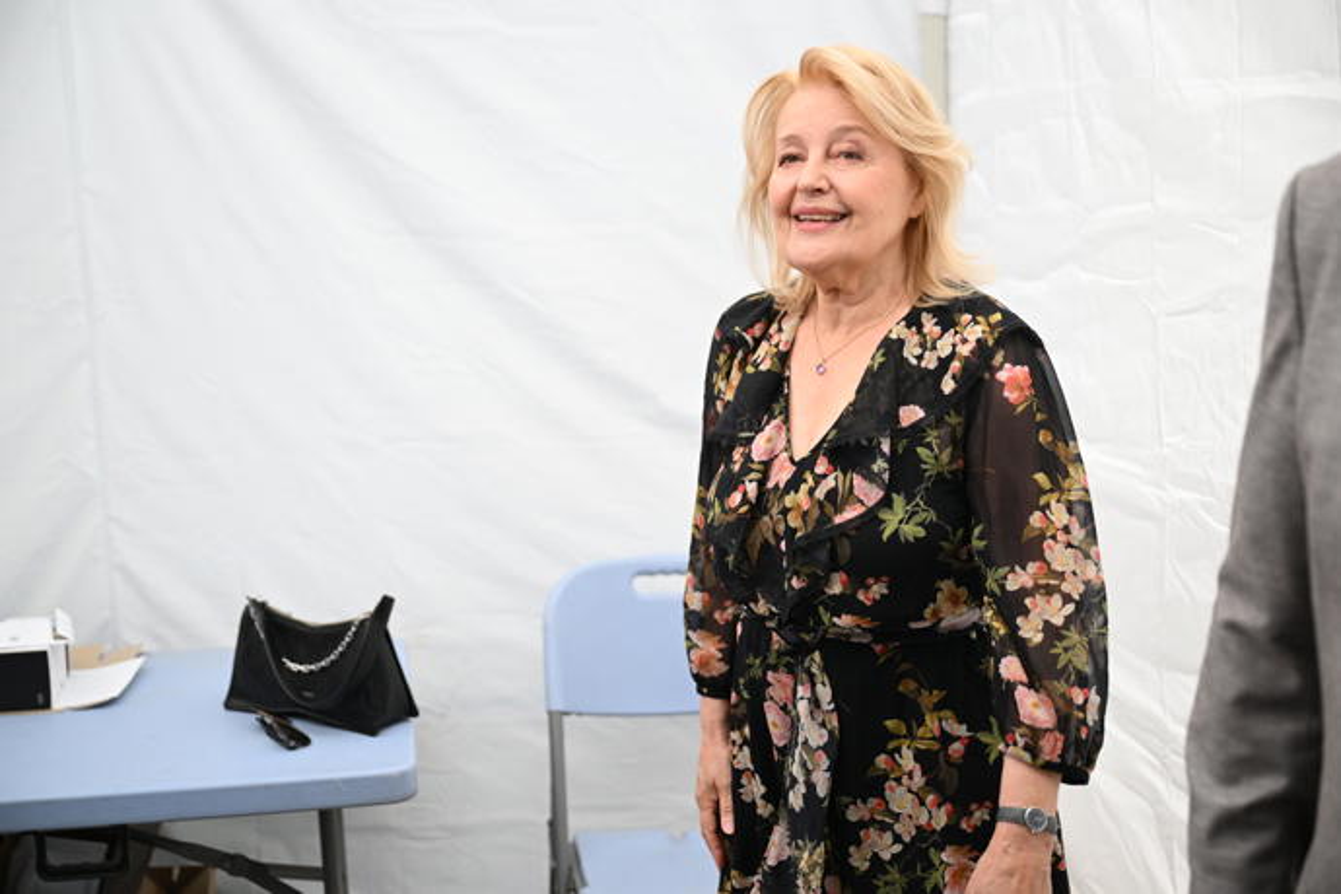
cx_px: 670
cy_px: 447
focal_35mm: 47
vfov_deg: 28.6
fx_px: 1751
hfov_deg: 41.9
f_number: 2.8
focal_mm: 47
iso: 2500
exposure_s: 1/8000
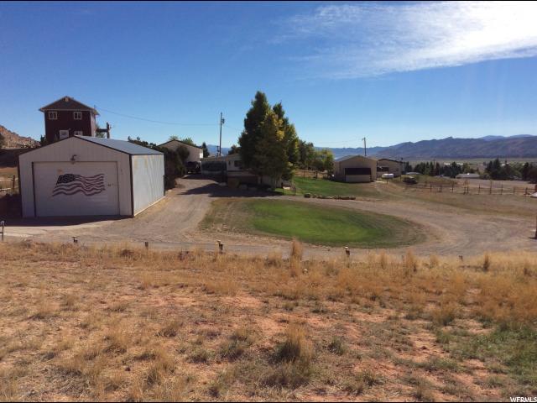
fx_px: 496
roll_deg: +2.2
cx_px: 268
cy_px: 202
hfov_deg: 56.8
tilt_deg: -8.9
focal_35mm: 32
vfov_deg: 44.2
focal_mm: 3.3
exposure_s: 1/2725
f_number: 2.4
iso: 32
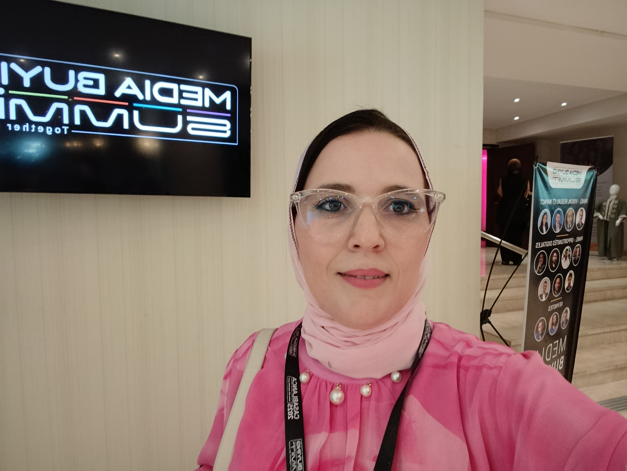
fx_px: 398
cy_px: 236
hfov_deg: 76.4
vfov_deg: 61.1
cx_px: 314
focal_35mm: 22
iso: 410
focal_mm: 2.59
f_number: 2.2
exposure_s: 1/33.3
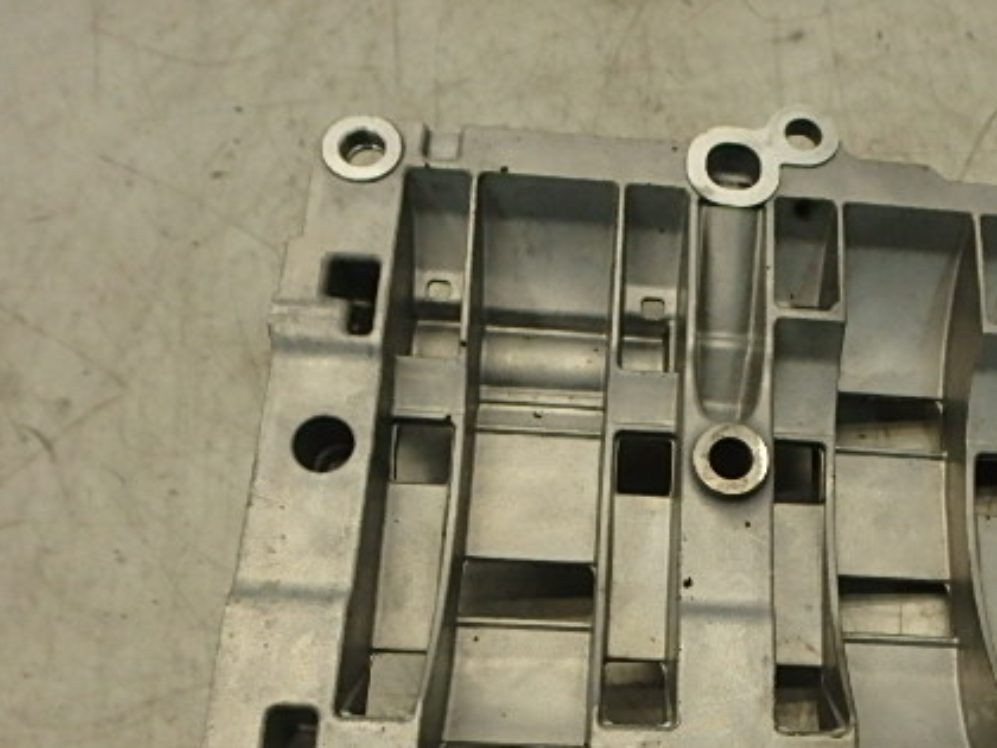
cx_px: 688
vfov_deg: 43.0
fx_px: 922
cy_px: 549
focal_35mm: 32
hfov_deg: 55.3
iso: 640
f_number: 3.5
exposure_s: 1/250
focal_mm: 3.7
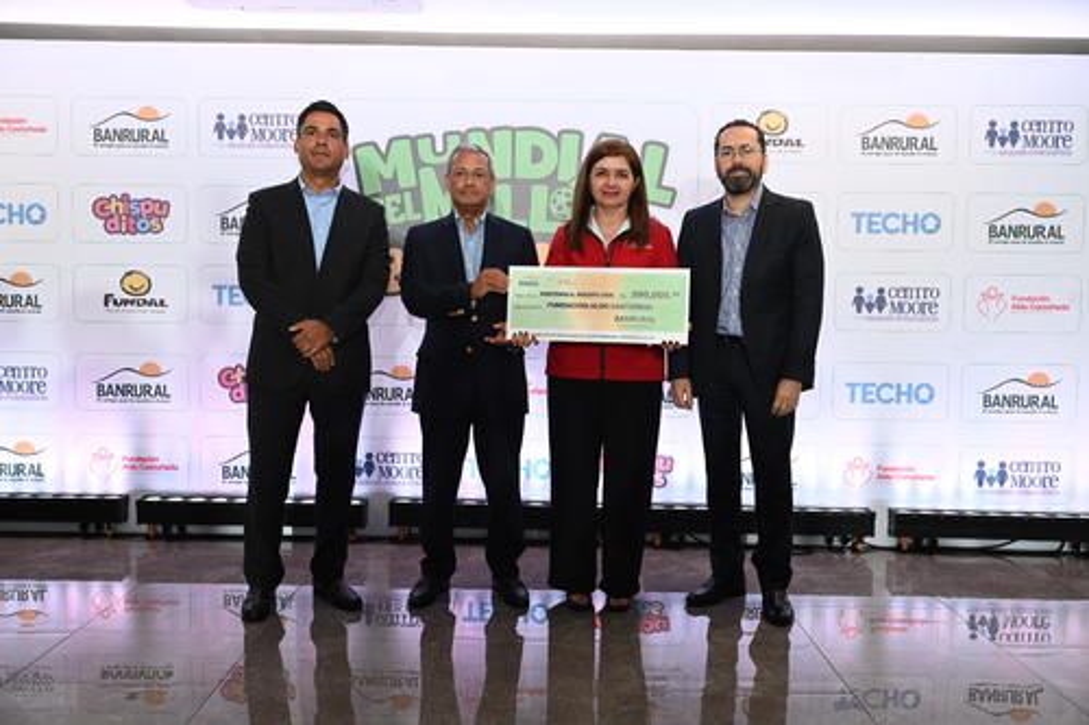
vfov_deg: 41.1
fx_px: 968
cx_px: 544
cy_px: 362
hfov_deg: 58.7
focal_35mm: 32
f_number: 5.6
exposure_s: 1/100
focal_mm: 32
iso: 560
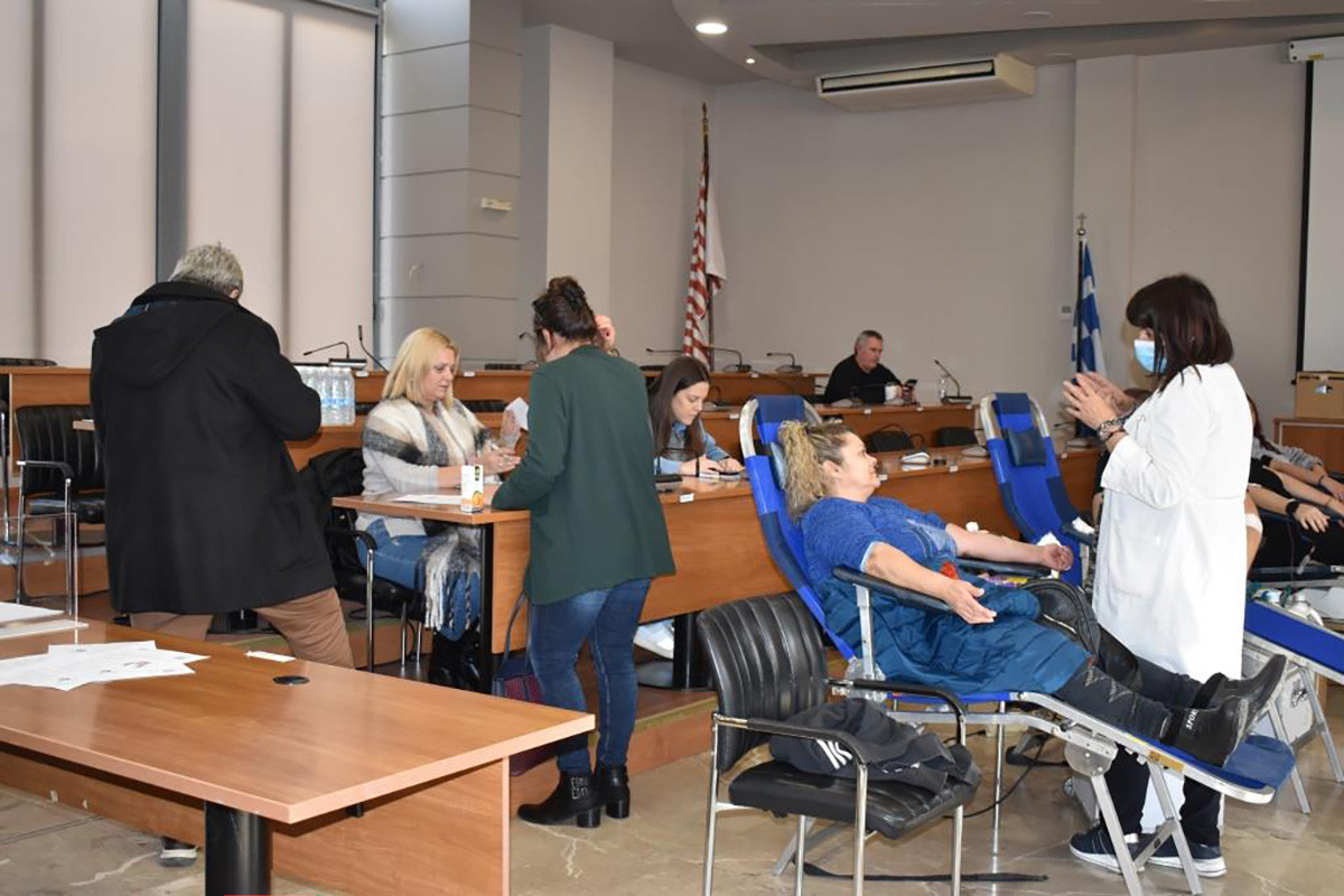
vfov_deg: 35.5
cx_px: 672
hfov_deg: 51.3
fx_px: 1400
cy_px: 448
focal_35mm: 38
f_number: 4
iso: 800
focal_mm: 25
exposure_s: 1/160
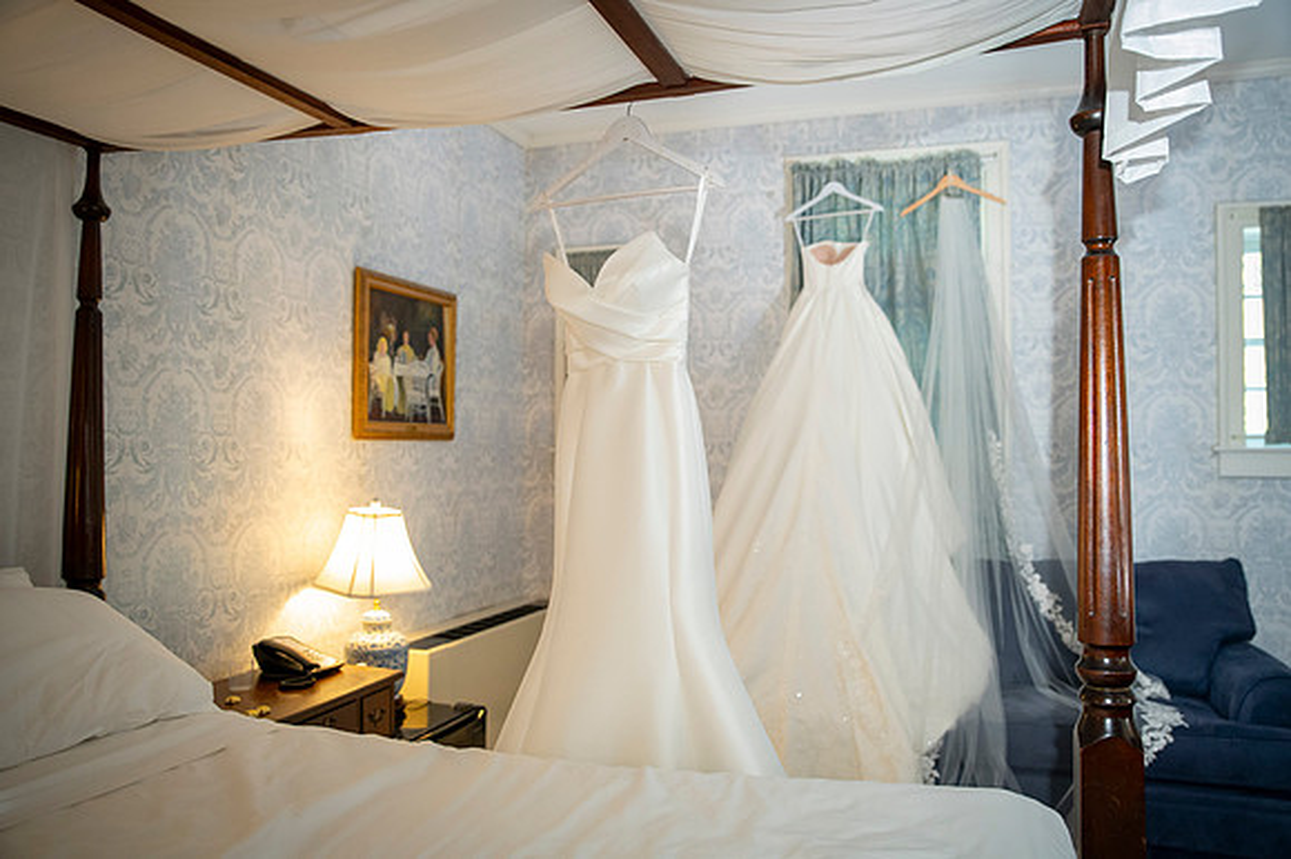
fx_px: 1062
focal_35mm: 30
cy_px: 430
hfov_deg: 62.6
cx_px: 646
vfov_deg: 44.0
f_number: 2.8
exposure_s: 1/200
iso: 4000
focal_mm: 29
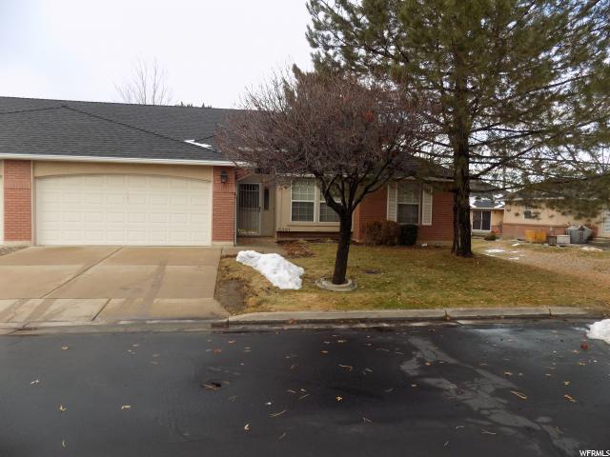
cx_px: 305
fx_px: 405
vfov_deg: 58.9
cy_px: 228
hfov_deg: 73.9
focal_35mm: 23
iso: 80
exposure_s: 1/80
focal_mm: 4
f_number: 3.1
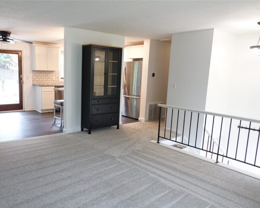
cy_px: 107
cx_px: 103
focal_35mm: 28
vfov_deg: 51.6
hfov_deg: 61.6
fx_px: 216
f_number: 2.8
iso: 250
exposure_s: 1/30
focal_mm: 8.8
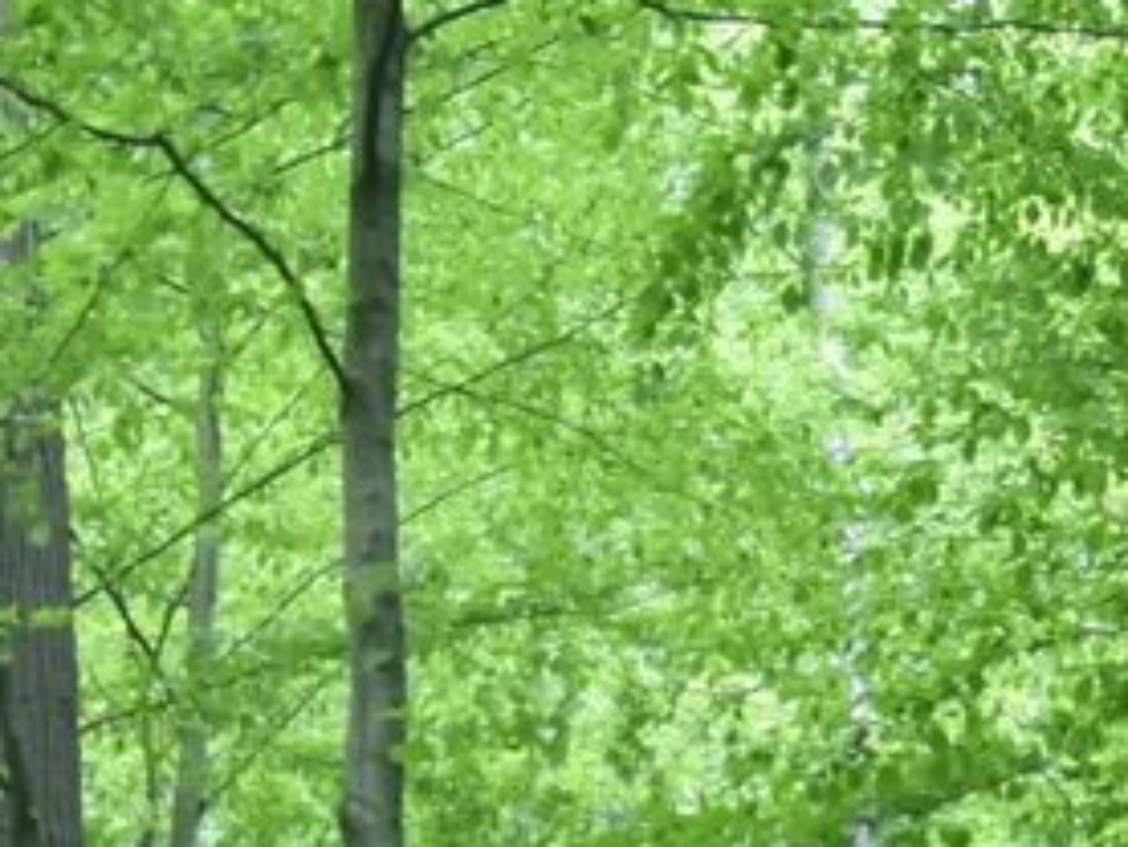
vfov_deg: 6.4
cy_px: 2164
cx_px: 590
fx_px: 7122
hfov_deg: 9.1
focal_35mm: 218
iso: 400
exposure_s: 1/30
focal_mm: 21
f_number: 7.1
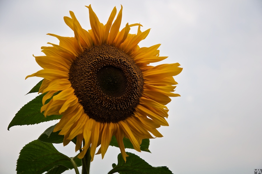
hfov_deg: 26.0
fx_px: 567
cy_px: 87
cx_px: 131
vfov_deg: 17.5
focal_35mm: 78
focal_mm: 52
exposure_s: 1/800
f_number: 5
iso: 250
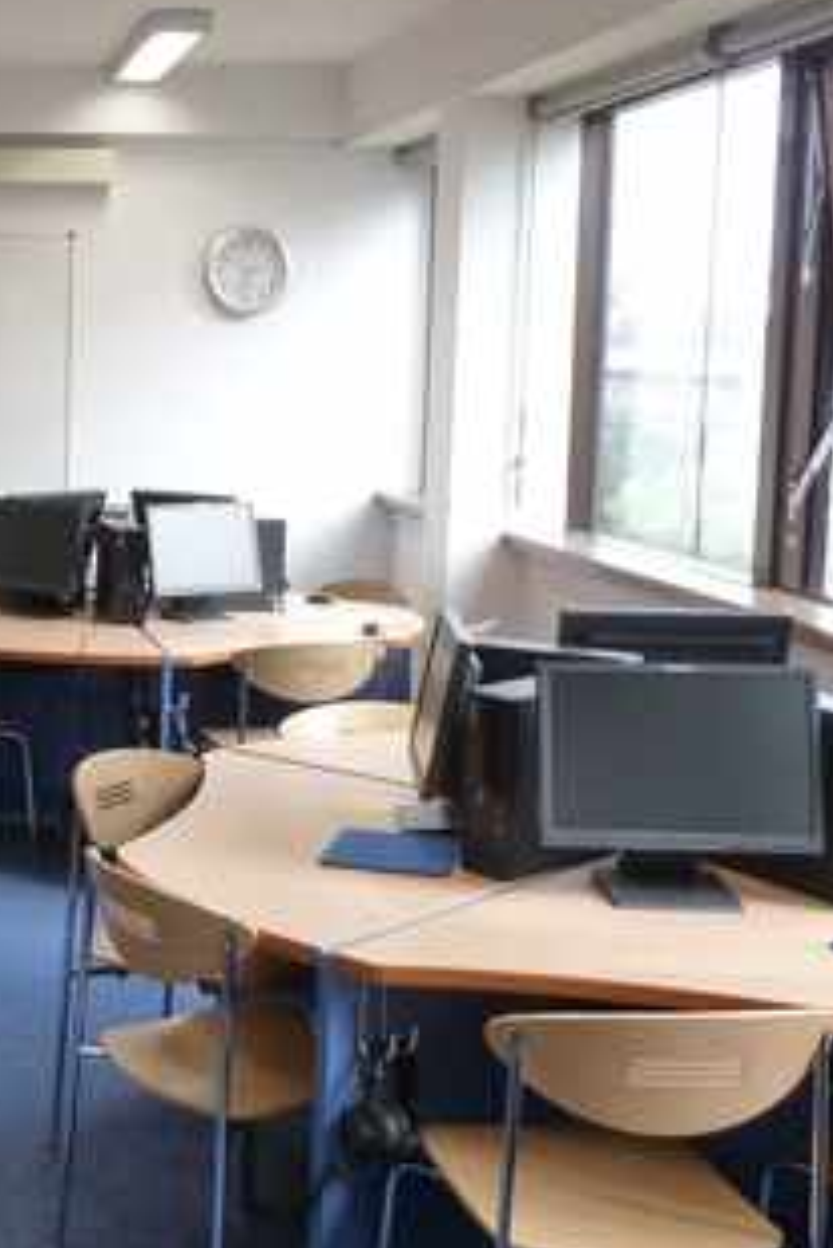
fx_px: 1803
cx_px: -201
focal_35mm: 52
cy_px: 554
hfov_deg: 23.5
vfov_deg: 38.1
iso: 200
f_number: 3.3
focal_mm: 4.1
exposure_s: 1/30
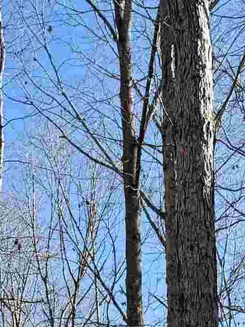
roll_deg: +0.6
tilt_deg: +10.7
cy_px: 555
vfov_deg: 14.5
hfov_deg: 12.1
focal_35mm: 122
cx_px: 41
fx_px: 1151
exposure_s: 1/1437
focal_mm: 6.76
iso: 80
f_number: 1.78
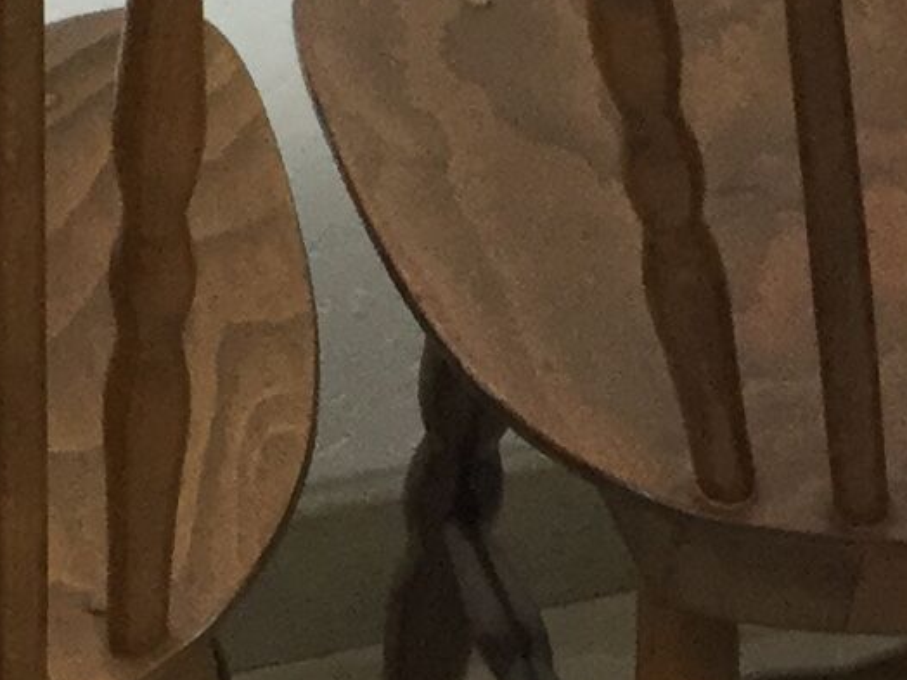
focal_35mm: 193
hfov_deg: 10.2
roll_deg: +0.4
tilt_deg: -33.7
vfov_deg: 7.7
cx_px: 788
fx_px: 5057
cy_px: 325
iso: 100
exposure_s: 1/33
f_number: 2.4
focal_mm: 3.3
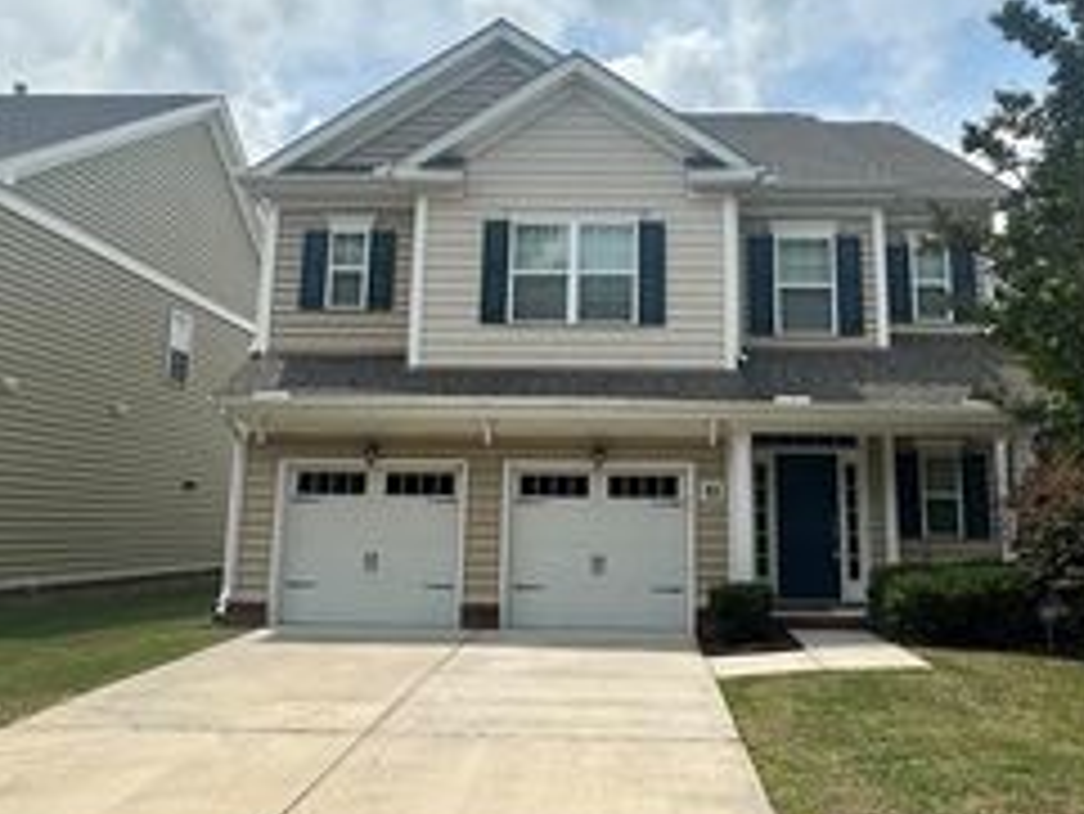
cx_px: 616
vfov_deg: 48.2
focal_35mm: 29
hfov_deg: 61.4
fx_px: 909
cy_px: 358
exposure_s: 1/2212
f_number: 2.2
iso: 50
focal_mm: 2.22
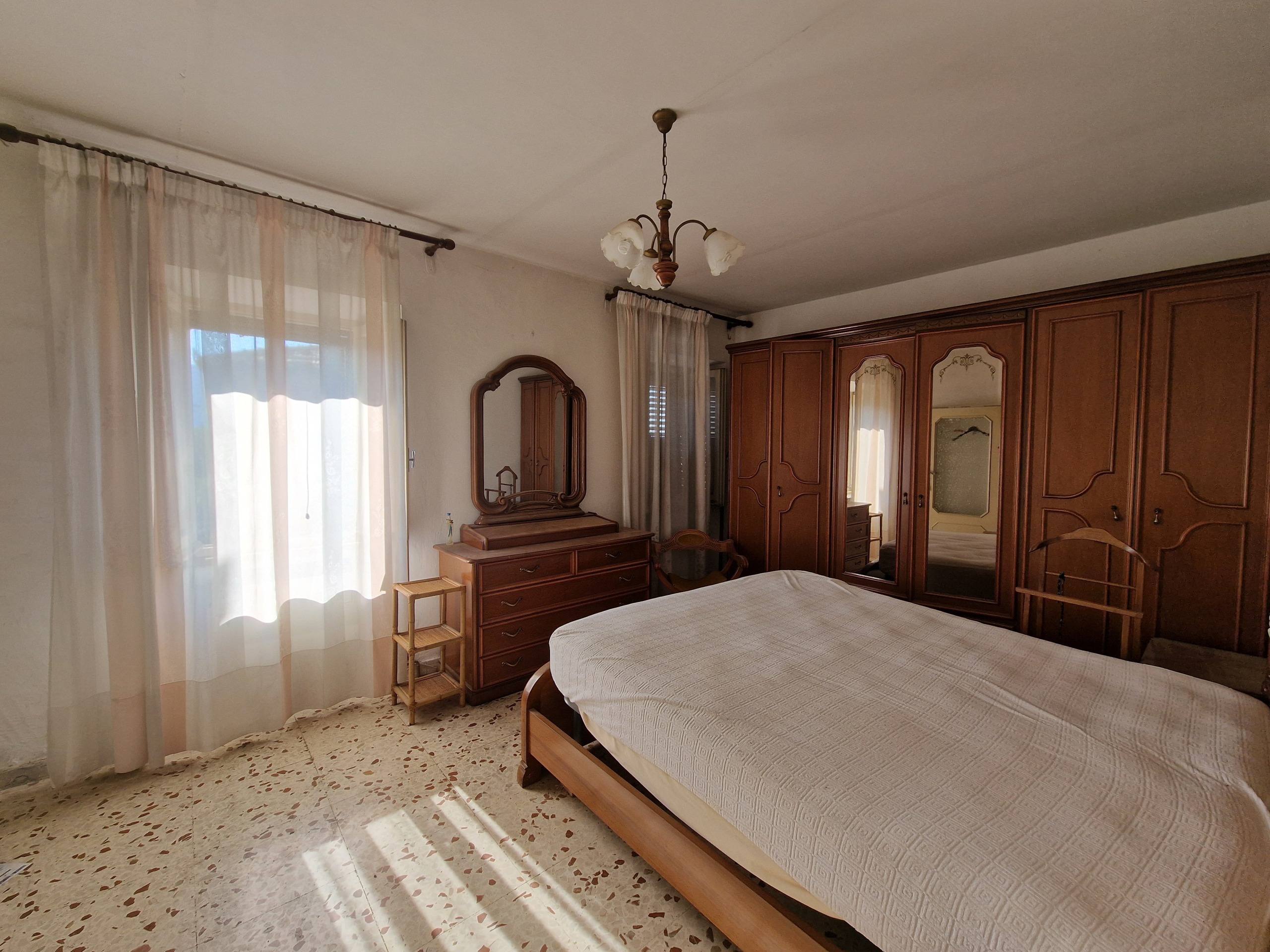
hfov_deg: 106.2
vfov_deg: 89.9
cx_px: 635
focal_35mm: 13
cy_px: 476
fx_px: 477
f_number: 2.2
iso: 50
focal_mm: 2.2
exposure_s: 1/217
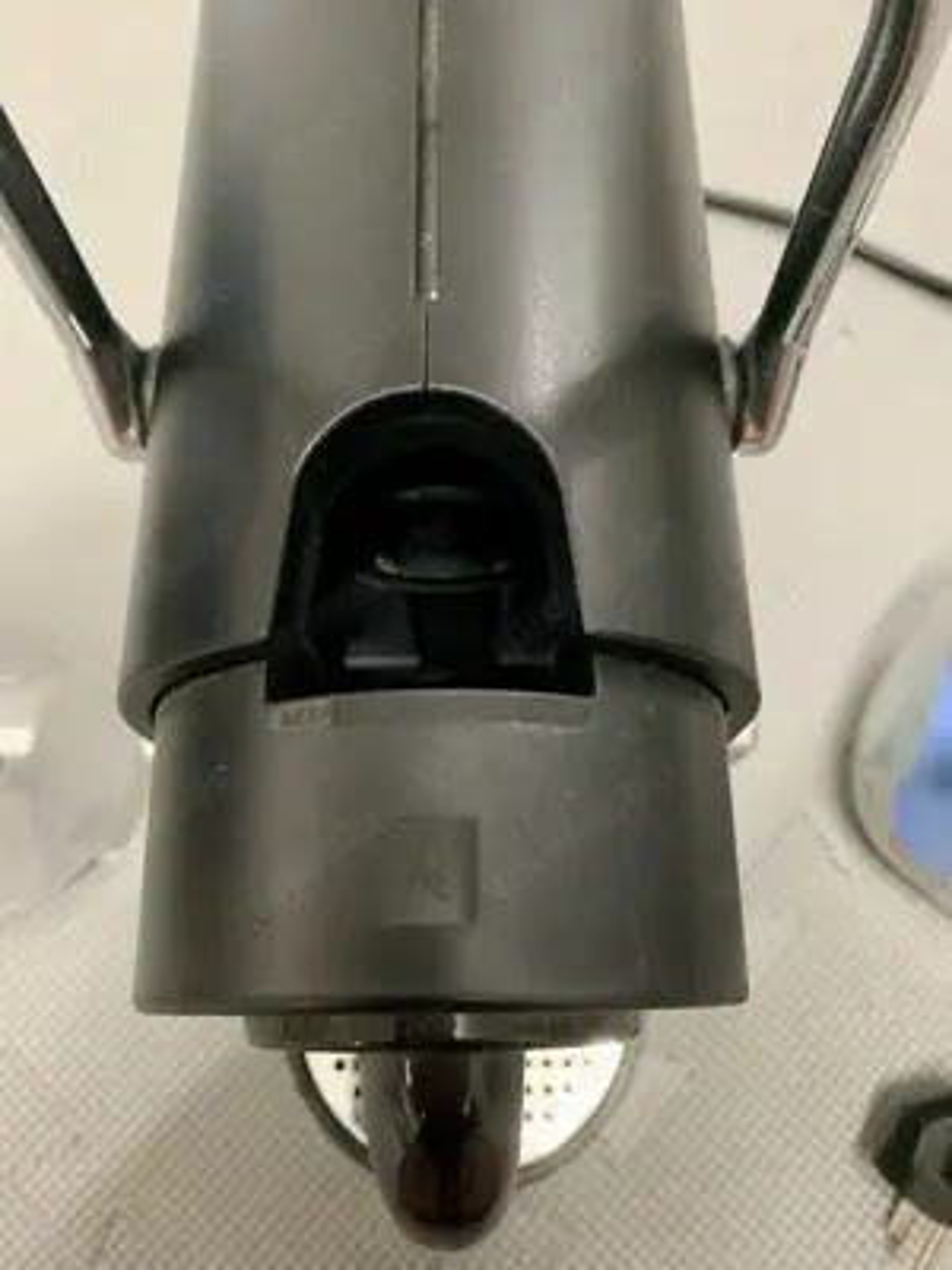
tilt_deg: -70.5
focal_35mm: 26
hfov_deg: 53.1
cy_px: 635
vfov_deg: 67.3
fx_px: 953
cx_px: 476
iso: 400
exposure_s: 1/33
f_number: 1.8
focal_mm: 4.25
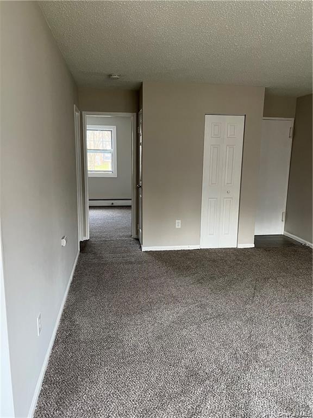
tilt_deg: -9.4
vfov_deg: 67.3
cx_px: 156
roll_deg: +0.5
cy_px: 209
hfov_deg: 53.1
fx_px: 313
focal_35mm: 26
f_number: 1.5
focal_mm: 5.7
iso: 160
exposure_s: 1/60
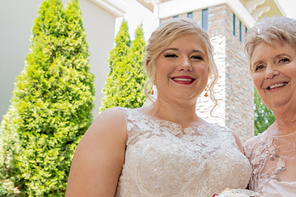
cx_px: 218
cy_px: 144
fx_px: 329
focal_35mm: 40
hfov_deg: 46.9
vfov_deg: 32.9
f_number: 5
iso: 640
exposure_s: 1/200
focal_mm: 24
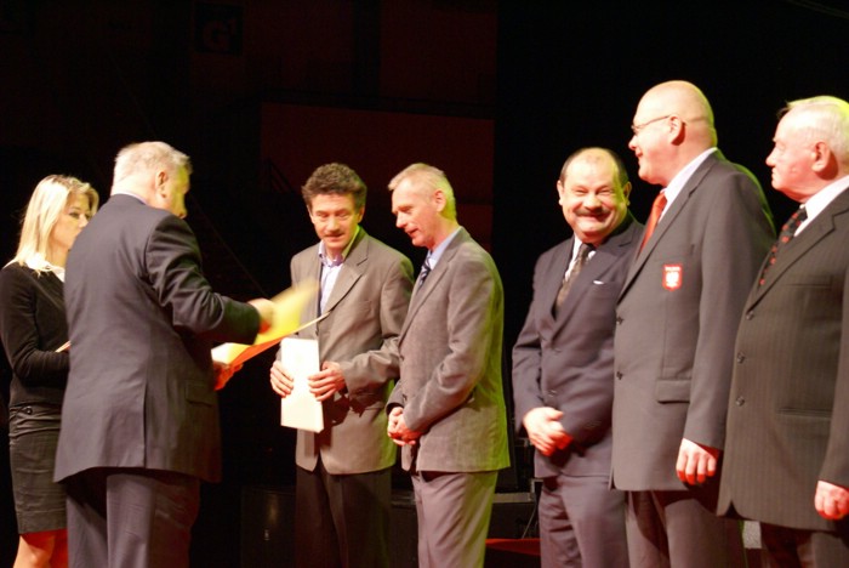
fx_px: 1947
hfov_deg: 24.6
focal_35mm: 82
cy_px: 284
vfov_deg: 16.6
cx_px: 424
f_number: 5.6
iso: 800
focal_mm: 55
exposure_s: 1/20
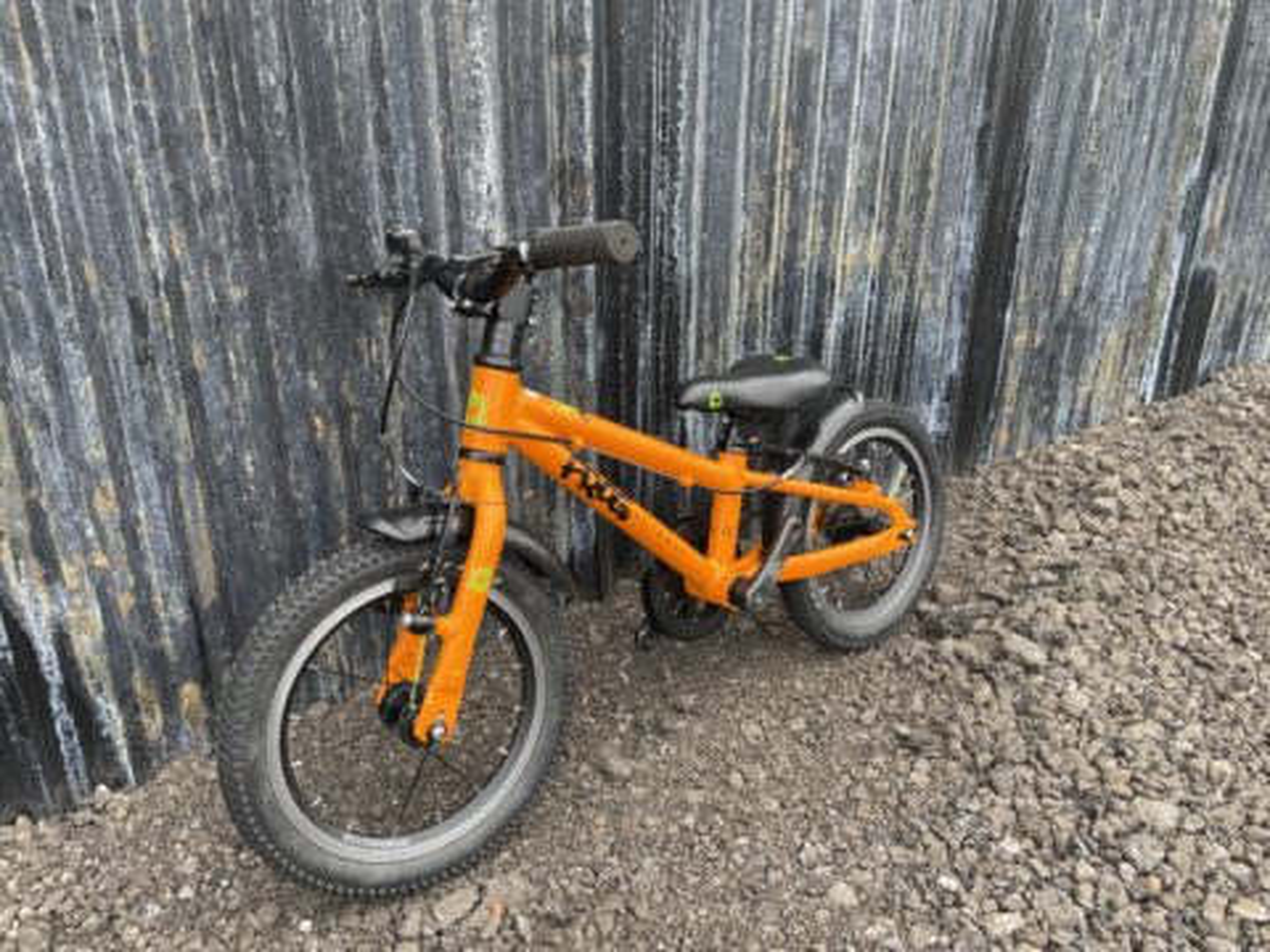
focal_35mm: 26
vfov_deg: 53.1
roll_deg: -1.0
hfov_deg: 67.3
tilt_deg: -21.3
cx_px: 635
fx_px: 954
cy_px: 476
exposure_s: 1/278
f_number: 1.6
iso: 32
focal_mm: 4.2
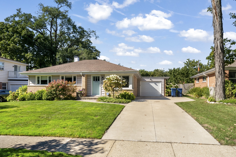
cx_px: 118
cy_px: 78
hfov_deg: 73.7
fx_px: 157
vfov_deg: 53.2
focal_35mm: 24
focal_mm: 24
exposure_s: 1/320
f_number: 7.1
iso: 100
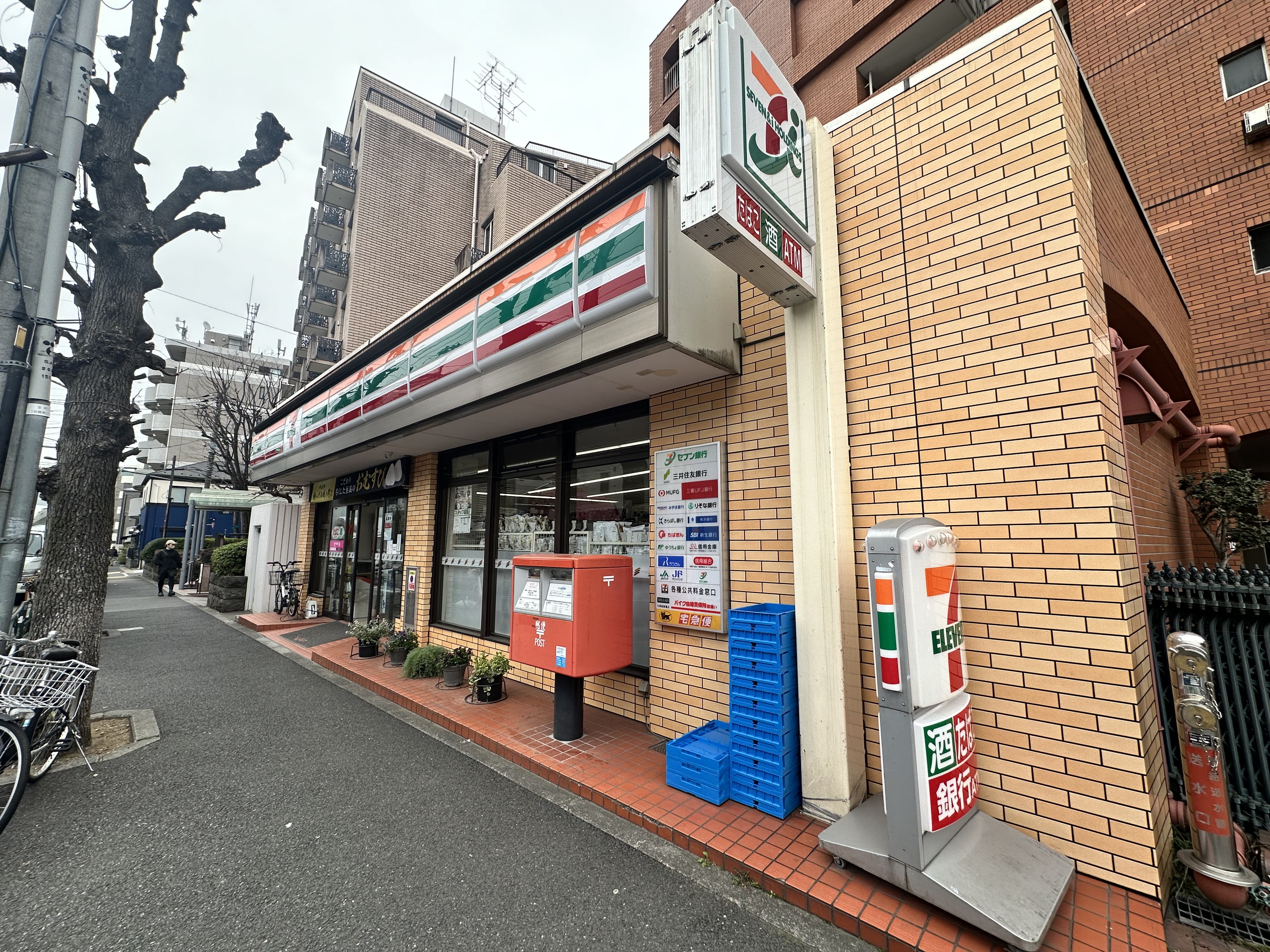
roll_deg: -0.3
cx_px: 635
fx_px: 514
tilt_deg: +7.2
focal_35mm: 14
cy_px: 476
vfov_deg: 85.7
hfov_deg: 102.1
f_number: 2.2
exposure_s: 1/430
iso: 40
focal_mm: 2.22
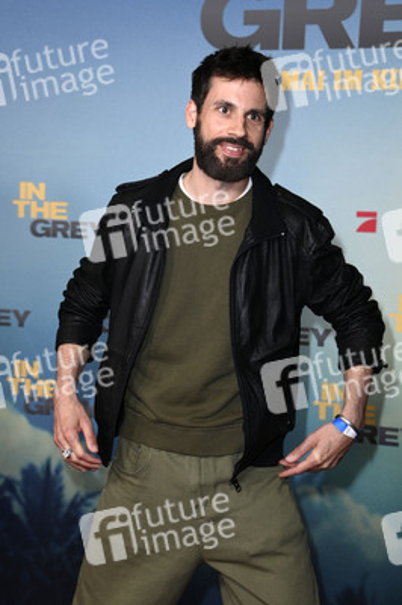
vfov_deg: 26.0
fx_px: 1309
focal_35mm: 78
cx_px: 201
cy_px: 302
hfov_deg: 17.5
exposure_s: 1/250
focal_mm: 78
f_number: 5.6
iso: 1250
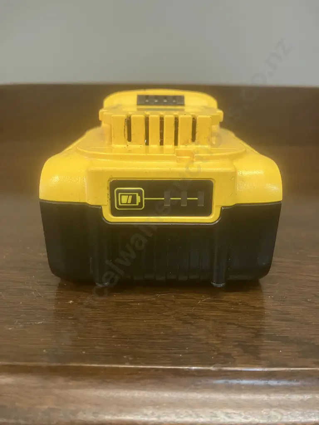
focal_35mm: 28
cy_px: 212
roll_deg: -1.1
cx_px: 160
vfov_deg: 63.4
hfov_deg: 49.7
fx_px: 344
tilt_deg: -18.5
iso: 250
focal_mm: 3.99
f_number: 1.8
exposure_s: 1/50
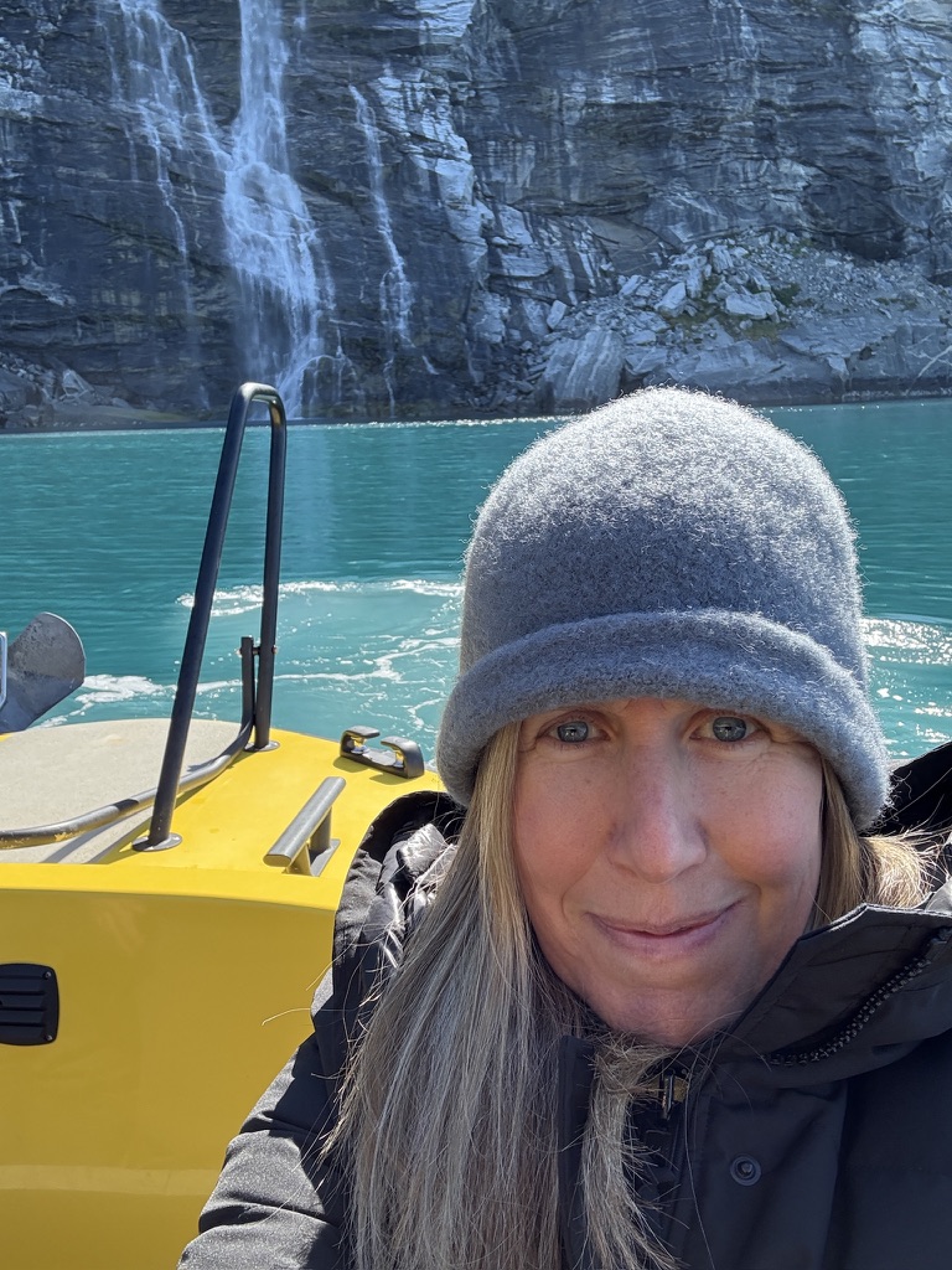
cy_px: 635
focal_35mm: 30
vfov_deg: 60.0
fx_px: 1100
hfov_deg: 46.8
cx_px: 476
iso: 40
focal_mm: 2.69
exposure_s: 1/316
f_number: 1.9
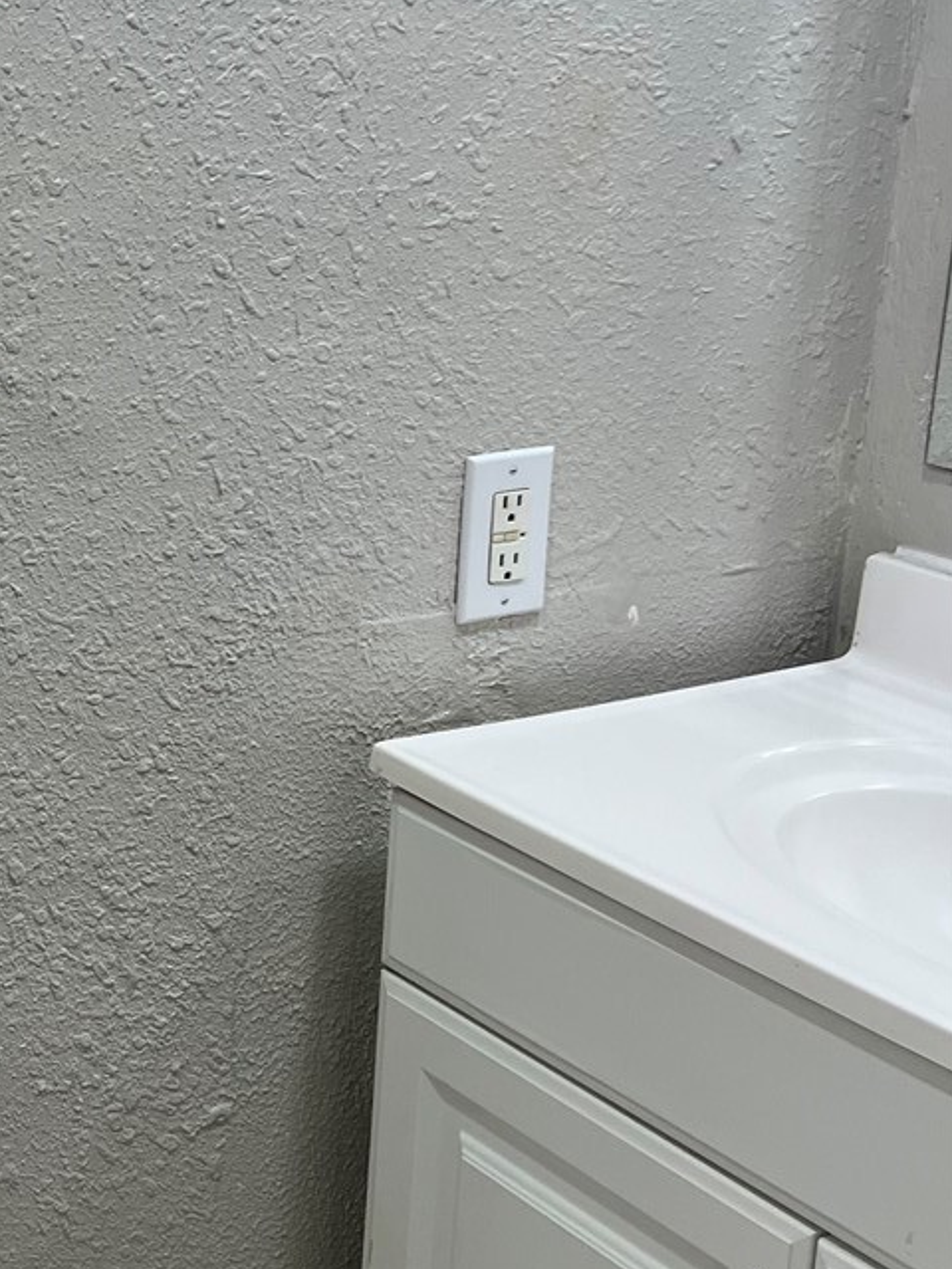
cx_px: -230
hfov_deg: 20.9
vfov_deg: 29.8
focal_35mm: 65
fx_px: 2383
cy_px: 518
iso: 50
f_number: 1.5
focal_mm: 5.7
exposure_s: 1/120
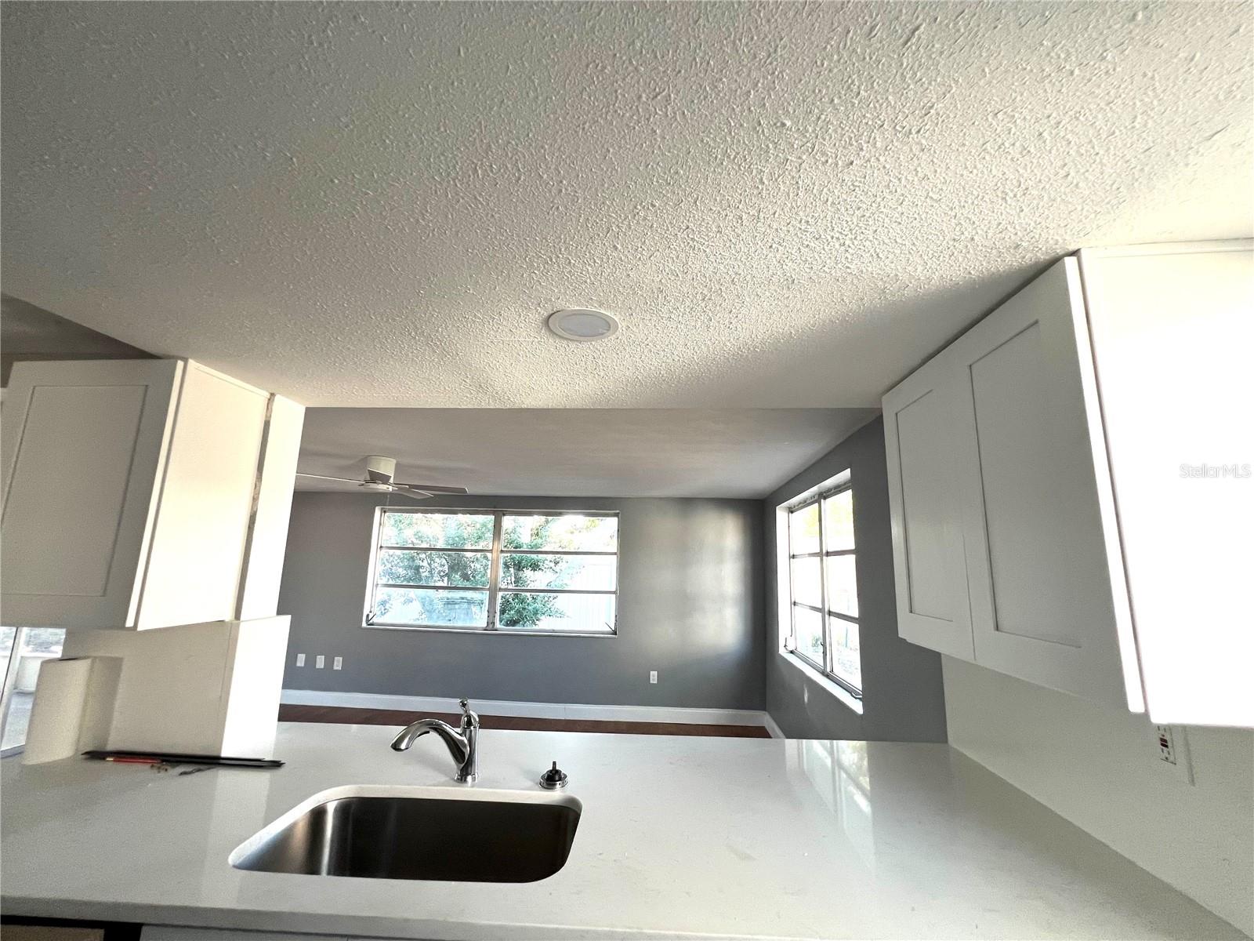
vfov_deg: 89.9
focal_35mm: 13
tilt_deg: +9.7
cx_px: 627
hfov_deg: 106.2
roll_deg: -1.4
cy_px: 470
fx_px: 471
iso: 125
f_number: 1.8
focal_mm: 1.57
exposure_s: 1/99
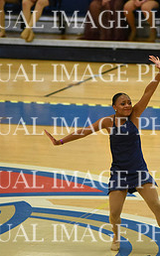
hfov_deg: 2.9
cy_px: 153
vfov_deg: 4.6
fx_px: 3199
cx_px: 130
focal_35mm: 458
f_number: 2.8
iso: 8000
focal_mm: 200
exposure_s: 1/1000
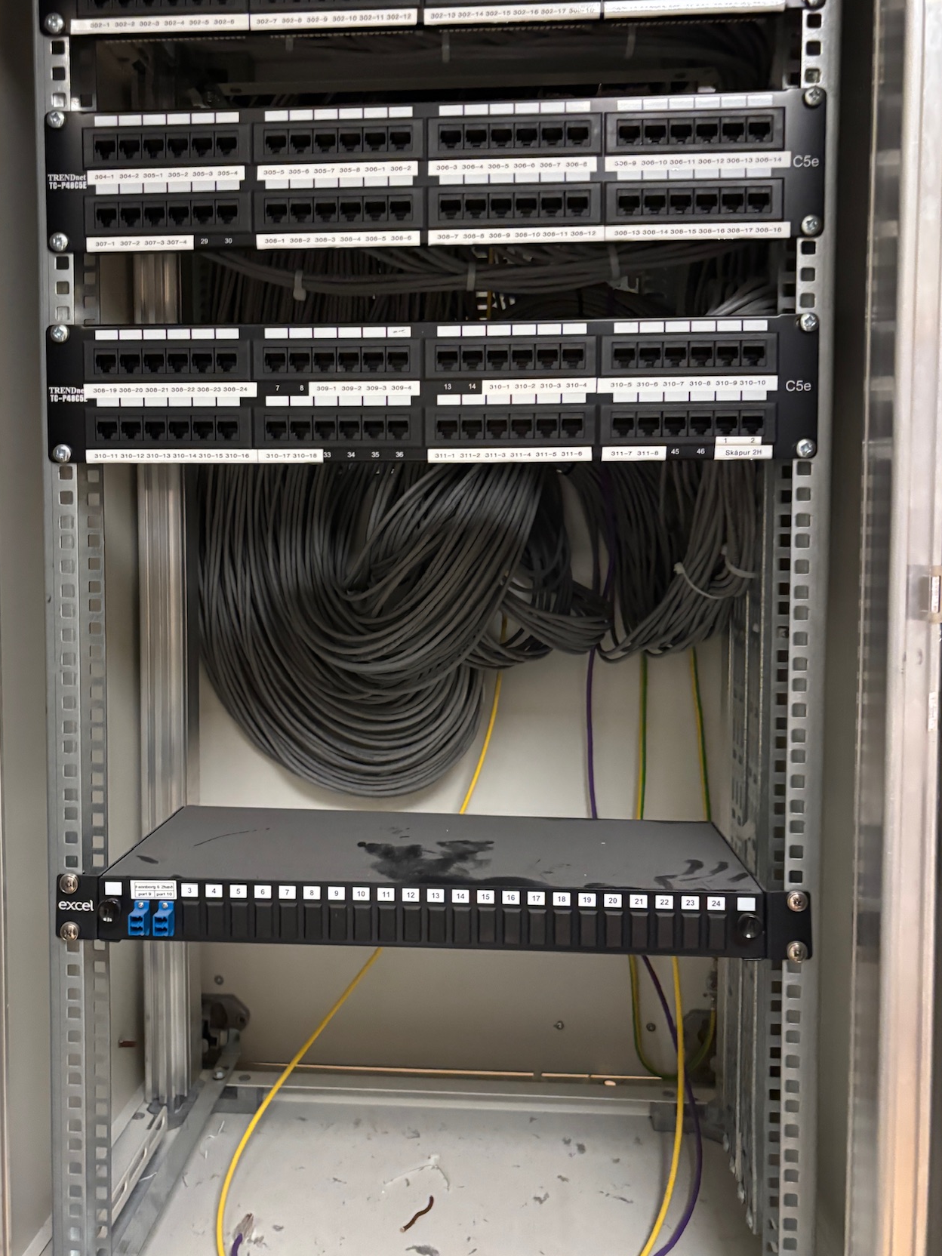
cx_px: 408
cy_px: 586
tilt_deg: -1.7
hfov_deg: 44.1
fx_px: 1161
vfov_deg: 56.8
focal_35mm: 32
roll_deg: -0.3
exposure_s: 1/50
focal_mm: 5.96
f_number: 1.6
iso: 500
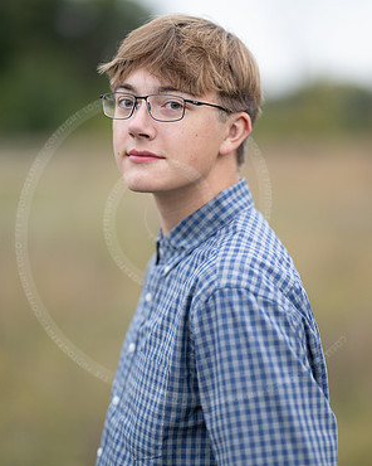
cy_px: 242
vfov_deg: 19.8
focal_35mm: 97
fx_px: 1335
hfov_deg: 15.9
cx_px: 185
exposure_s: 1/400
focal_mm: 85
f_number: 1.3
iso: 500
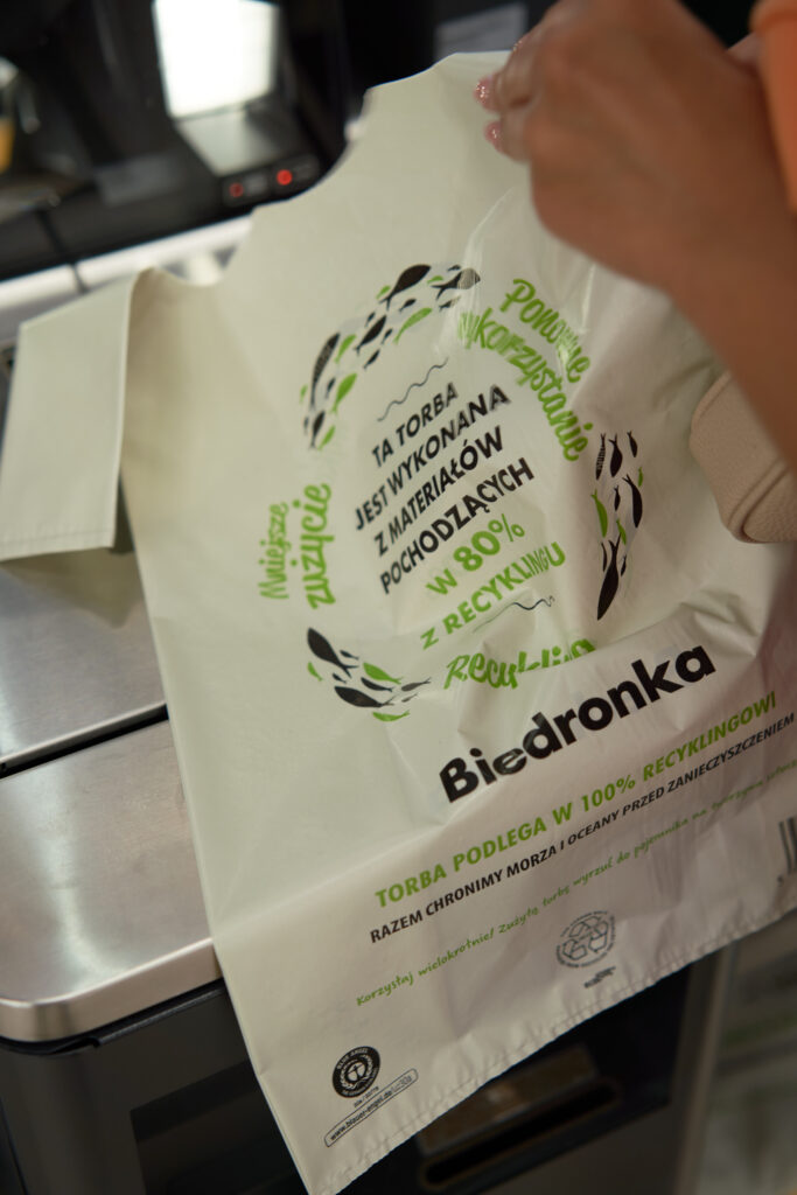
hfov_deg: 24.6
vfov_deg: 36.2
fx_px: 1826
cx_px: 398
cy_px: 598
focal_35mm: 55
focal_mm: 55
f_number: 2.8
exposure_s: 1/50
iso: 100
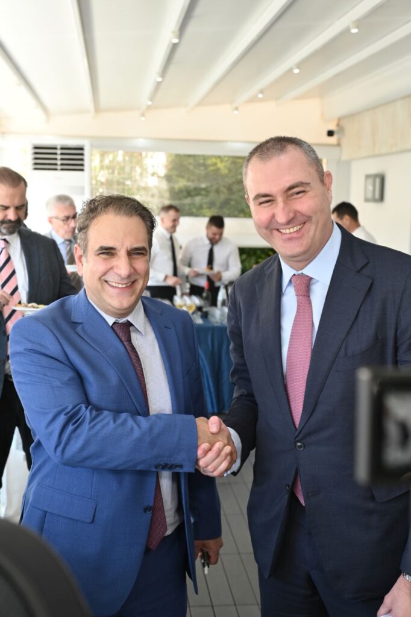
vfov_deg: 43.6
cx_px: 206
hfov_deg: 29.8
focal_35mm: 45
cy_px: 308
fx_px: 771
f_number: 4.5
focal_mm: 45
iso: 800
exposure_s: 1/320
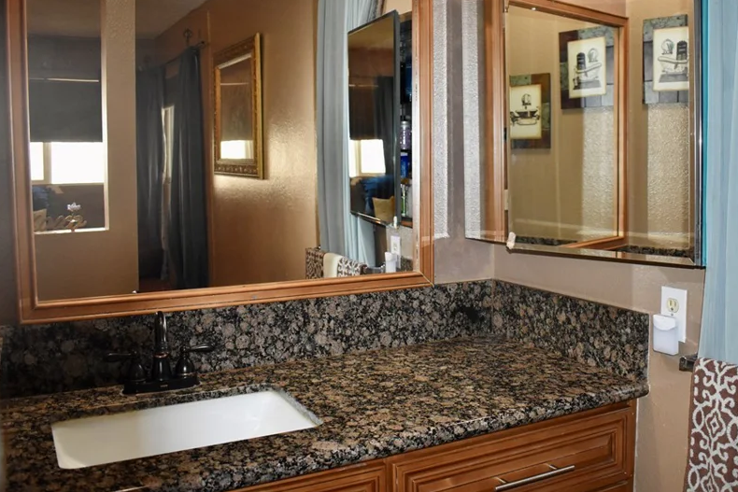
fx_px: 718
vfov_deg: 37.8
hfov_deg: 54.0
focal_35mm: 35
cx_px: 446
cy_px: 226
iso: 2500
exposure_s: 1/60
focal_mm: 18
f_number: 3.5
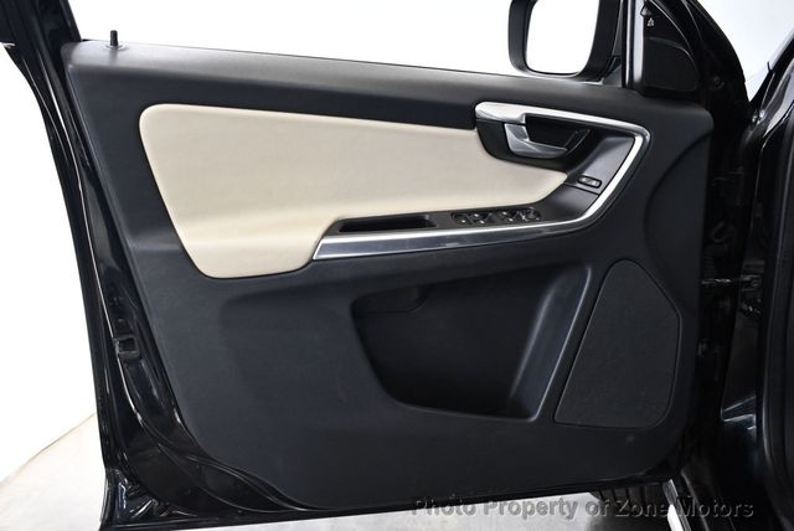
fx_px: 795
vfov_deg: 36.9
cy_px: 266
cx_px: 397
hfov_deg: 53.1
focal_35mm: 36
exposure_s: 1/125
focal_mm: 18
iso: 1800
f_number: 3.5
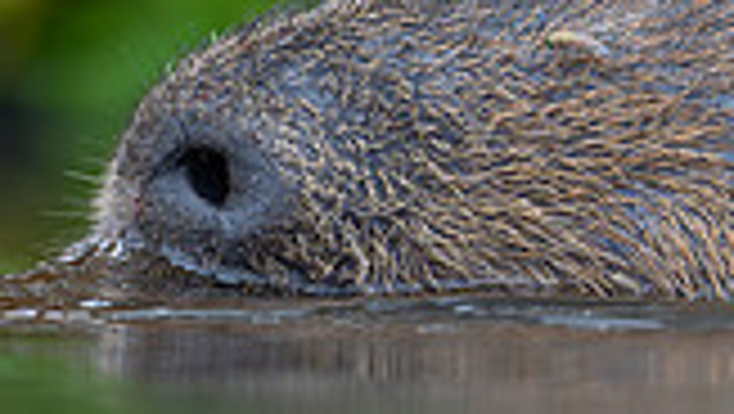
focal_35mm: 2066
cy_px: -150
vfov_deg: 0.6
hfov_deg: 1.0
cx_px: 831
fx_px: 40243
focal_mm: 400
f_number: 4.5
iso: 900
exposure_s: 1/2000
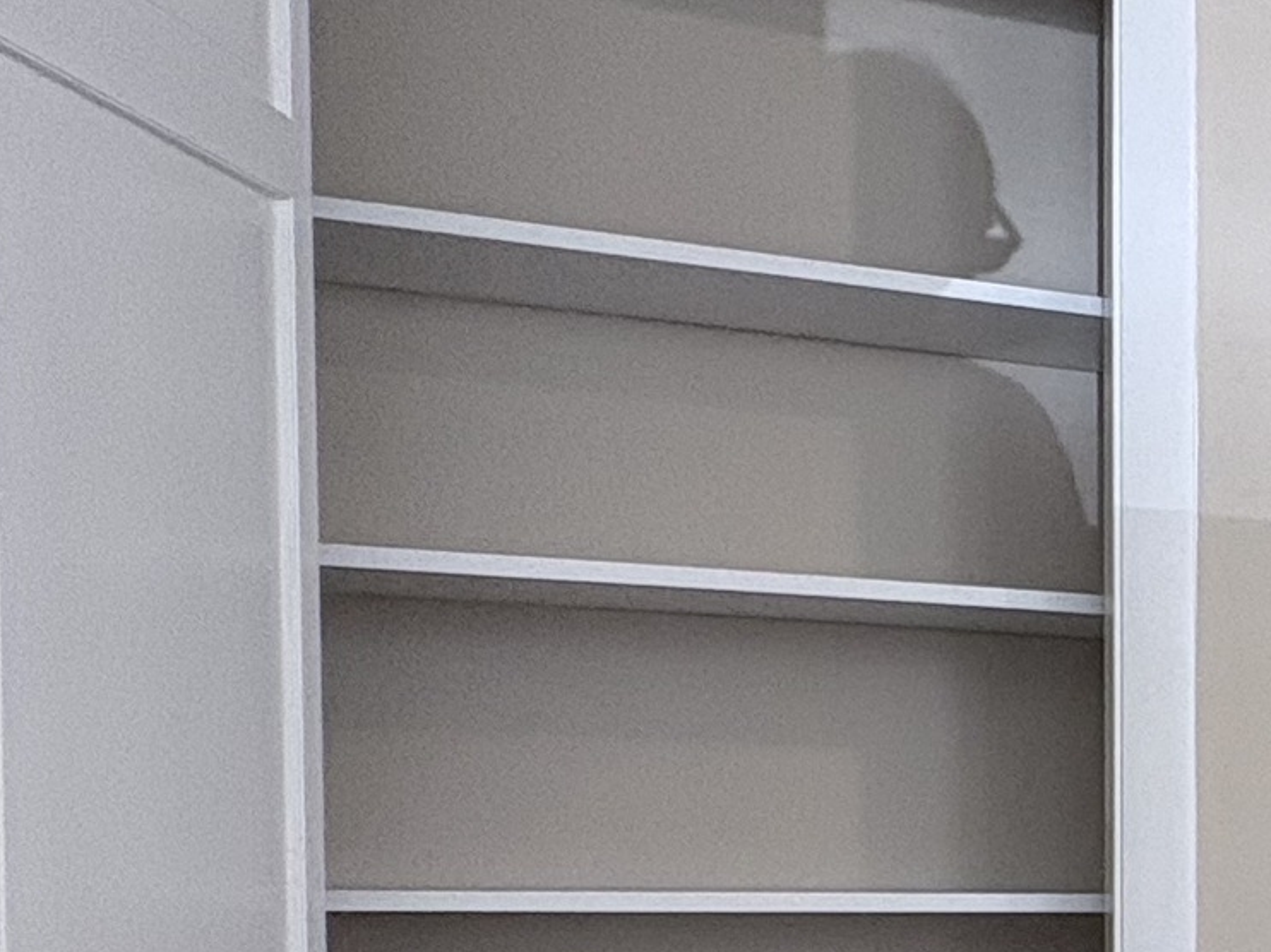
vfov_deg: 24.1
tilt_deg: -2.4
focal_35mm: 58
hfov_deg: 23.6
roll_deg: -0.7
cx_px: 2069
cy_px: 945
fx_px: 2129
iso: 125
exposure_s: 1/120
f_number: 2.2
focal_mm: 2.22
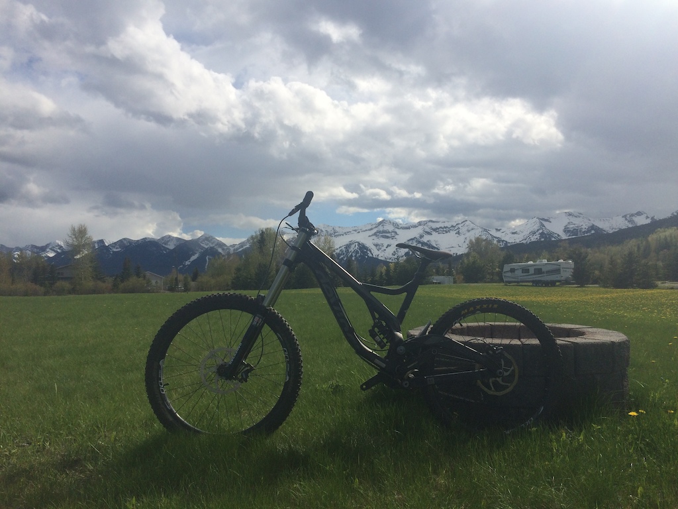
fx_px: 568
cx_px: 339
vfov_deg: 48.2
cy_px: 254
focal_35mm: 29
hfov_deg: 61.7
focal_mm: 4.15
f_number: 2.2
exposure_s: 1/4115
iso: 32
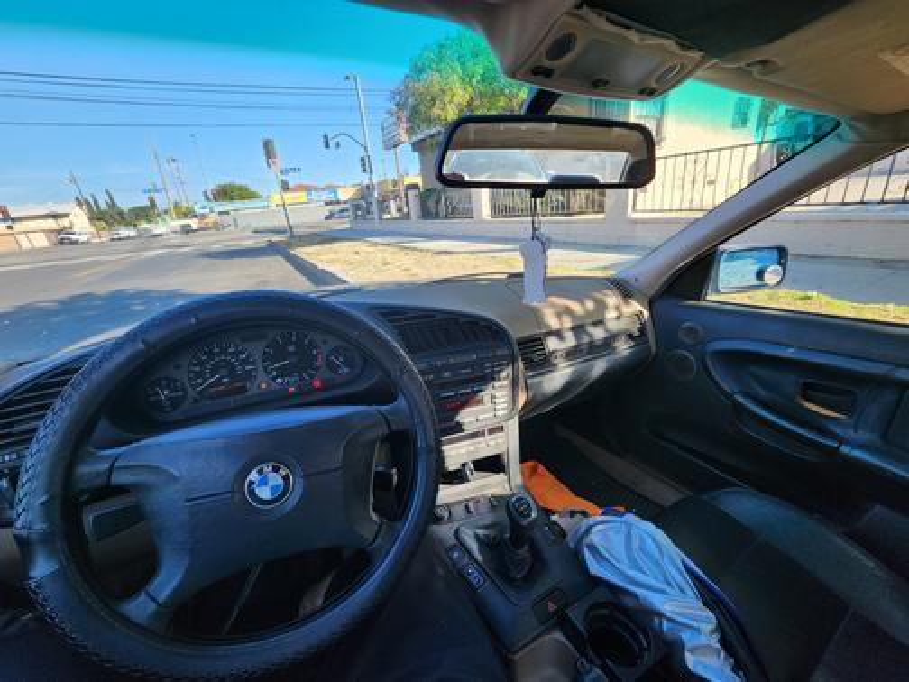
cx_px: 454
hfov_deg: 106.2
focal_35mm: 13
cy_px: 341
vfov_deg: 89.9
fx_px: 341
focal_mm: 2.2
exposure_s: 1/182
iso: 50
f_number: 2.2
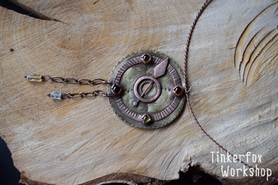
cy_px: 92
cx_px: 139
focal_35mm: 44
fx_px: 336
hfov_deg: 45.0
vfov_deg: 30.8
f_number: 5
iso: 800
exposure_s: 1/125
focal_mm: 29
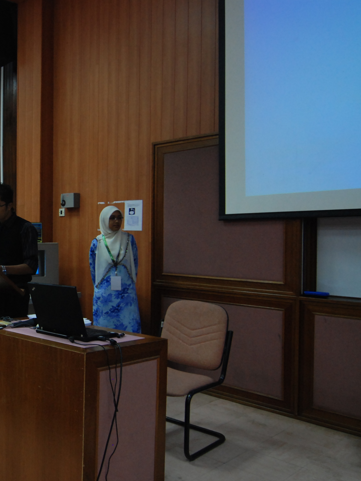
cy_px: 244
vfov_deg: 52.6
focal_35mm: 35
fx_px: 487
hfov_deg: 36.5
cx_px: -1
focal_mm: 16
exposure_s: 1/60
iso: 800
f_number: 4.5
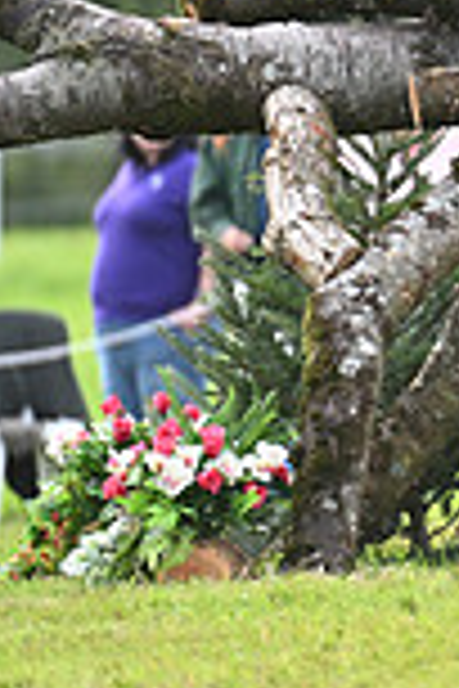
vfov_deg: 1.4
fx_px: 28953
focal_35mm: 1514
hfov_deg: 0.9
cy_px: -133
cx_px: 1210
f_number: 5
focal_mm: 400
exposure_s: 1/1600
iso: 1400
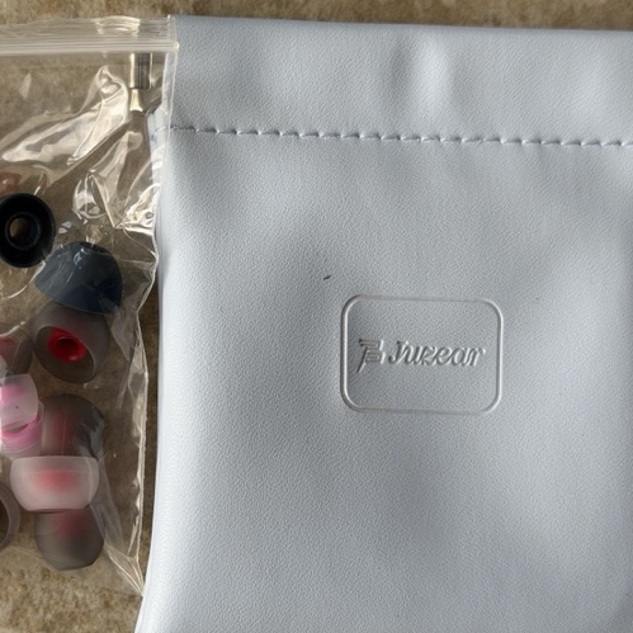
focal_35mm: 68
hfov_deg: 25.2
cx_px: 189
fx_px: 1407
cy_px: 334
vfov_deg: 25.4
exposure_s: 1/342
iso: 64
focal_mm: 6.76
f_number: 1.78
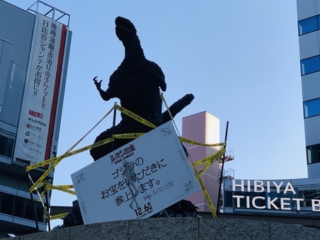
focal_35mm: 69
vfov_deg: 21.3
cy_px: 92
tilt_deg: +28.0
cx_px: 188
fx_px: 638
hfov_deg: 28.1
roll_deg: -2.9
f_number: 2.4
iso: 16
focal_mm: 6
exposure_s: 1/841
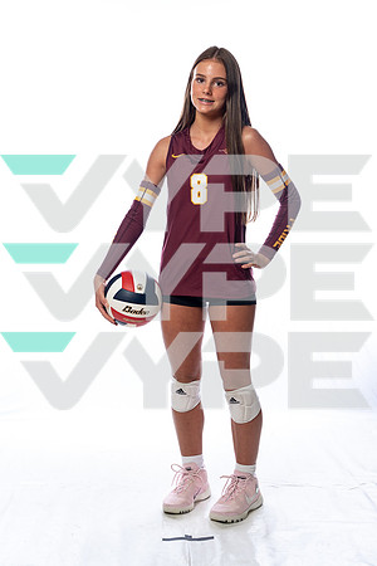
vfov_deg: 35.1
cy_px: 283
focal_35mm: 57
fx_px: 895
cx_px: 188
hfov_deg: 23.8
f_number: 5.6
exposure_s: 1/250
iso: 640
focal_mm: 57
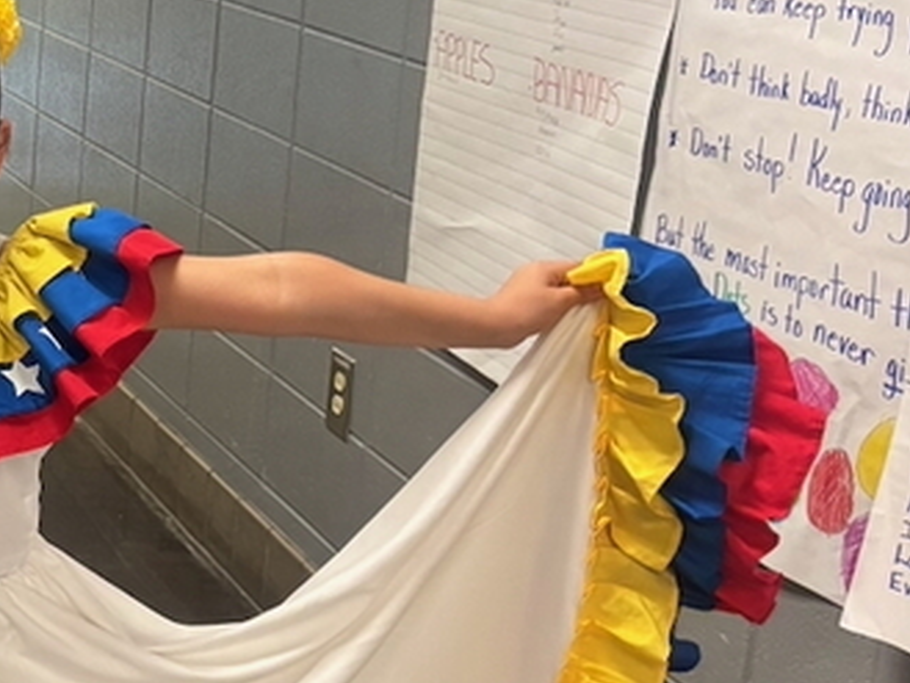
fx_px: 2130
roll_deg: +0.3
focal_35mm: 81
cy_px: 312
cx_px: -445
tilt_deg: -14.1
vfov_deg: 18.2
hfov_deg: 20.7
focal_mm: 5.96
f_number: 1.6
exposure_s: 1/60
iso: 250
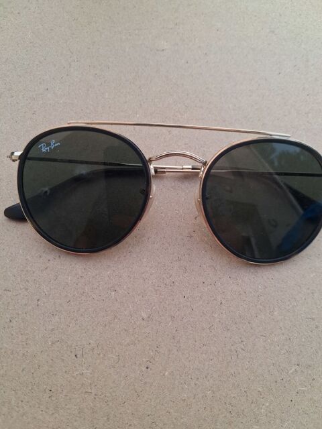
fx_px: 335
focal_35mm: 27
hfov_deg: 51.4
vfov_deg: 65.3
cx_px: 161
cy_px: 214
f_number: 1.8
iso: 50
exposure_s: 1/100
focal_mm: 4
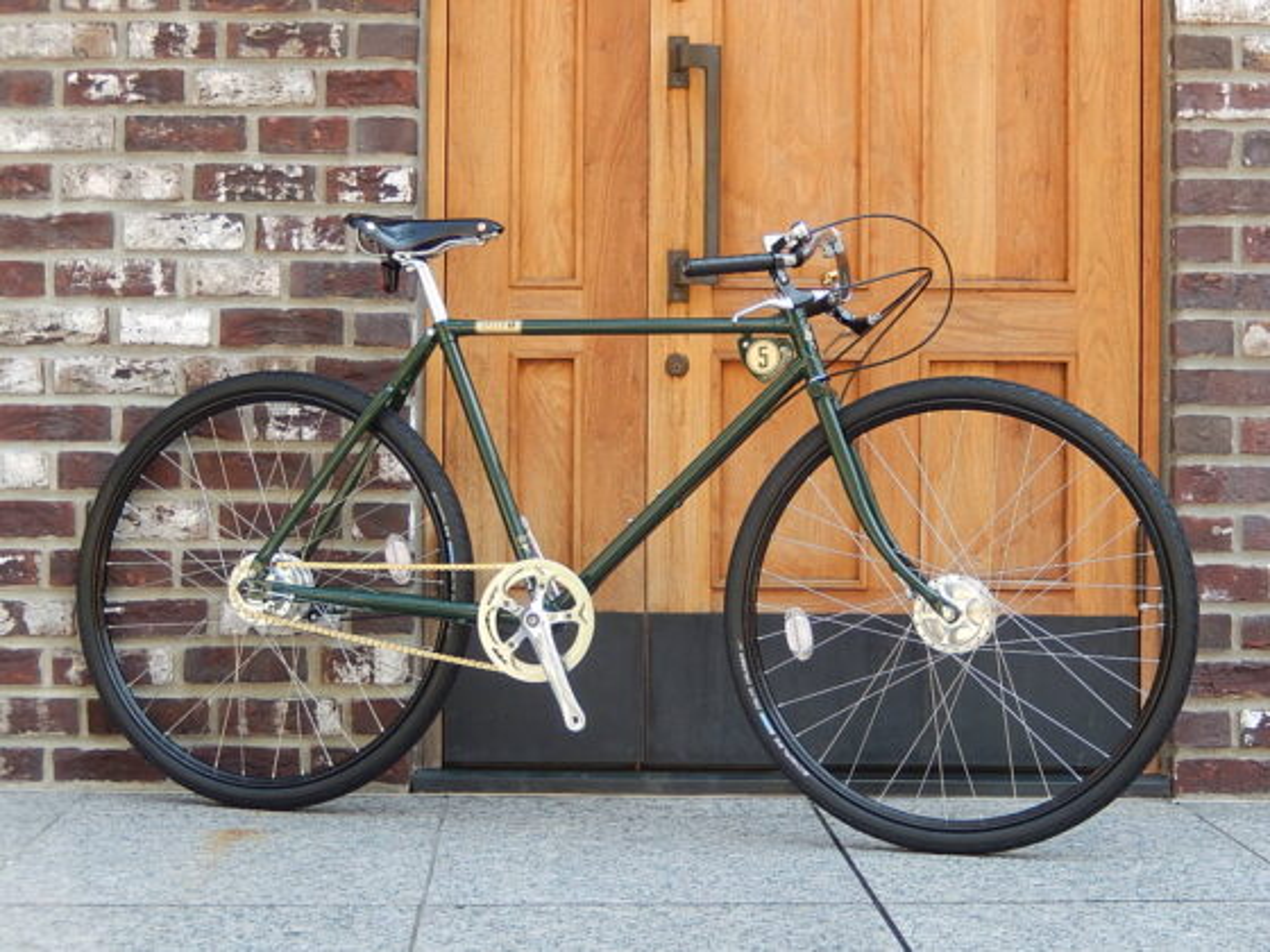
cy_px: 476
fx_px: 2458
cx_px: 635
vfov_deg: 21.9
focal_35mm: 67
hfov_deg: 29.0
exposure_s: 1/60
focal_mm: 12
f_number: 4.8
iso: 125
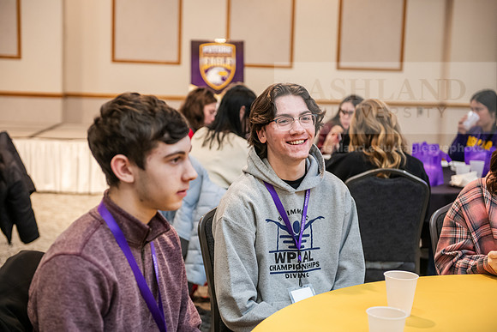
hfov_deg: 33.4
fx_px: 828
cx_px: 248
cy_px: 166
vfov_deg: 22.6
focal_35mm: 60
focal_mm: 60
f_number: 3.2
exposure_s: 1/125
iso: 2000
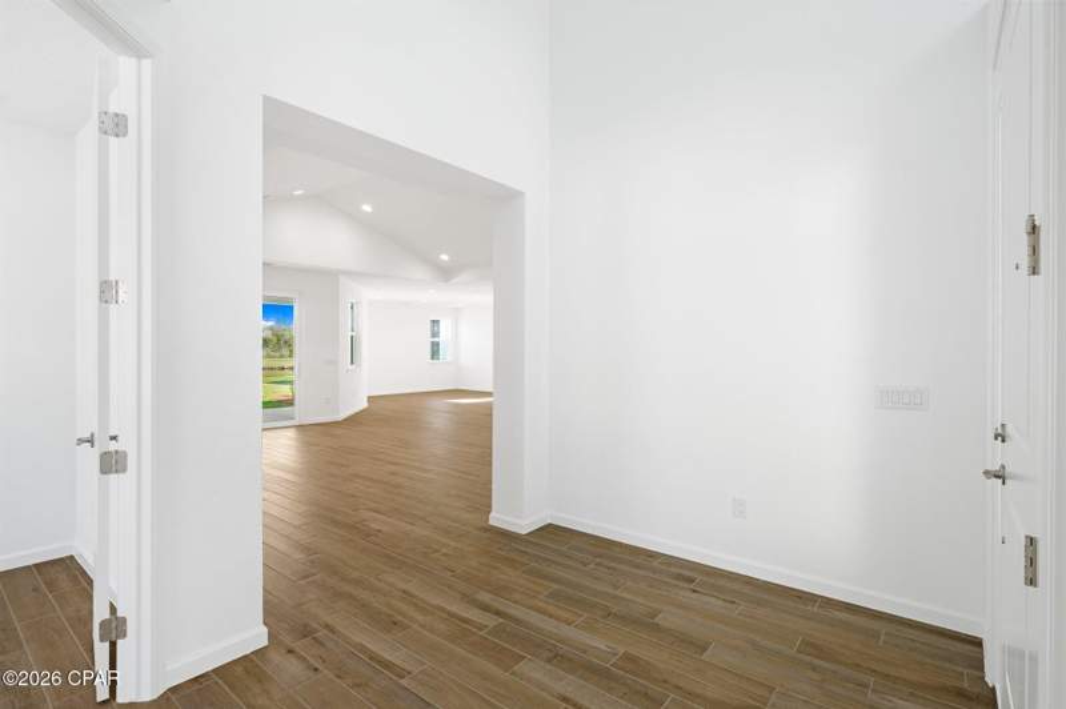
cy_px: 354
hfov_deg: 93.3
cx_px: 533
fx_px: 503
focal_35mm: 17
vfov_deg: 70.3
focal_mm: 17
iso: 500
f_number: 9
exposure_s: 1/25
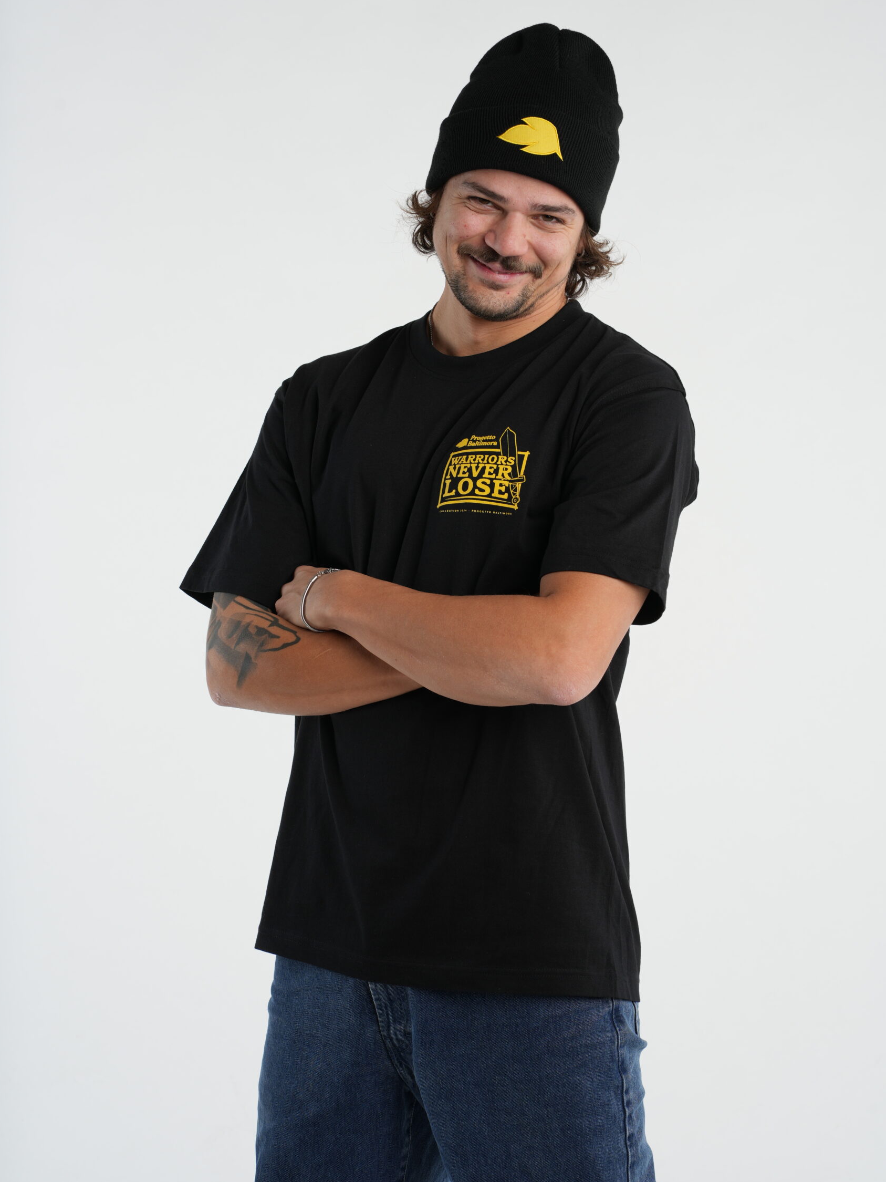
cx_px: 440
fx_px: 3174
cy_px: 568
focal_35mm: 93
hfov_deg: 15.9
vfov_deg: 21.1
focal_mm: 85
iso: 100
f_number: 10
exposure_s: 1/200
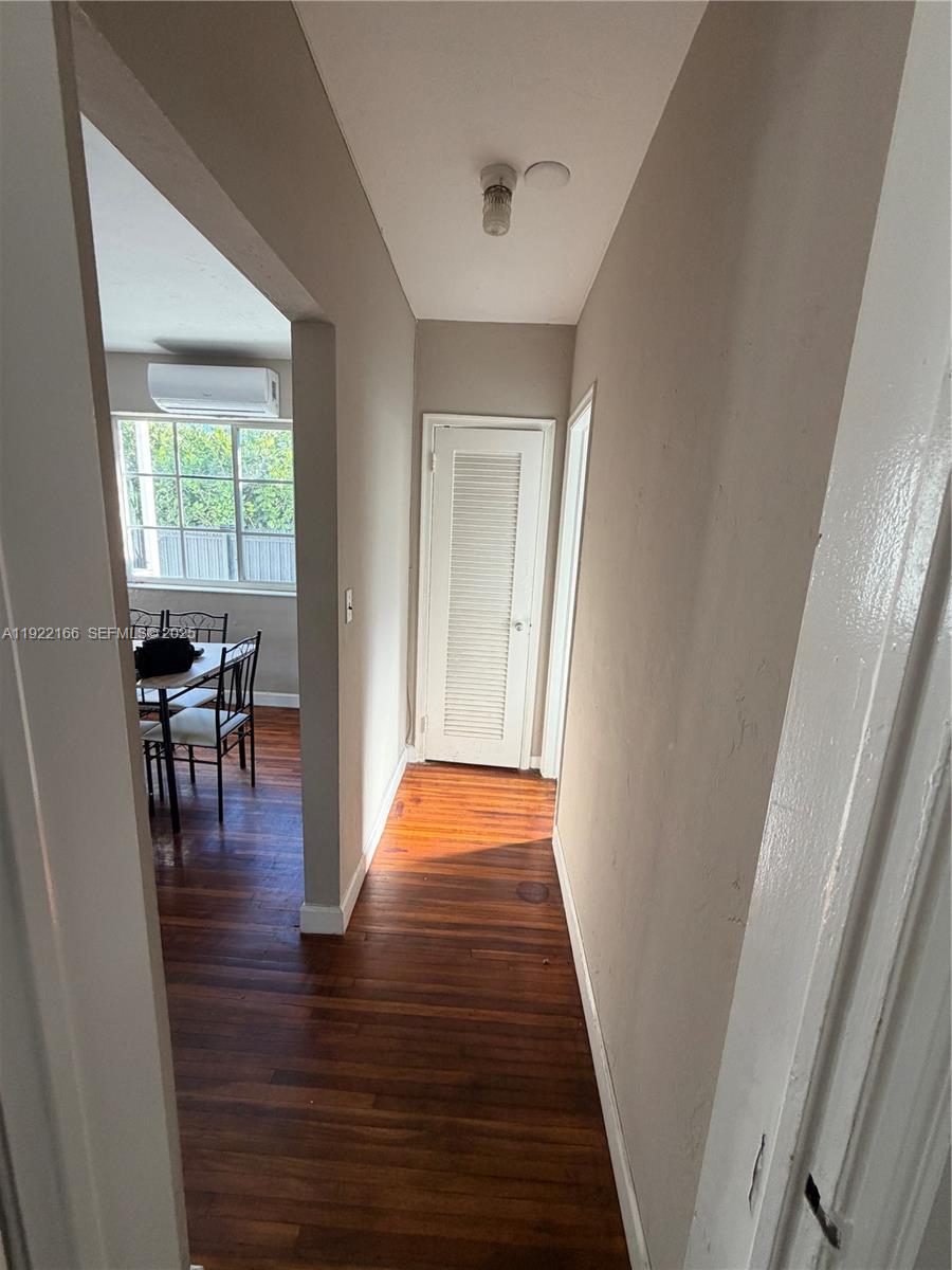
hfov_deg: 85.7
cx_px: 476
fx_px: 513
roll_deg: -2.4
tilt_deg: -10.3
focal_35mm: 14
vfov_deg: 102.1
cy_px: 635
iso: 125
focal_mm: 2.22
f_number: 2.2
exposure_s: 1/121
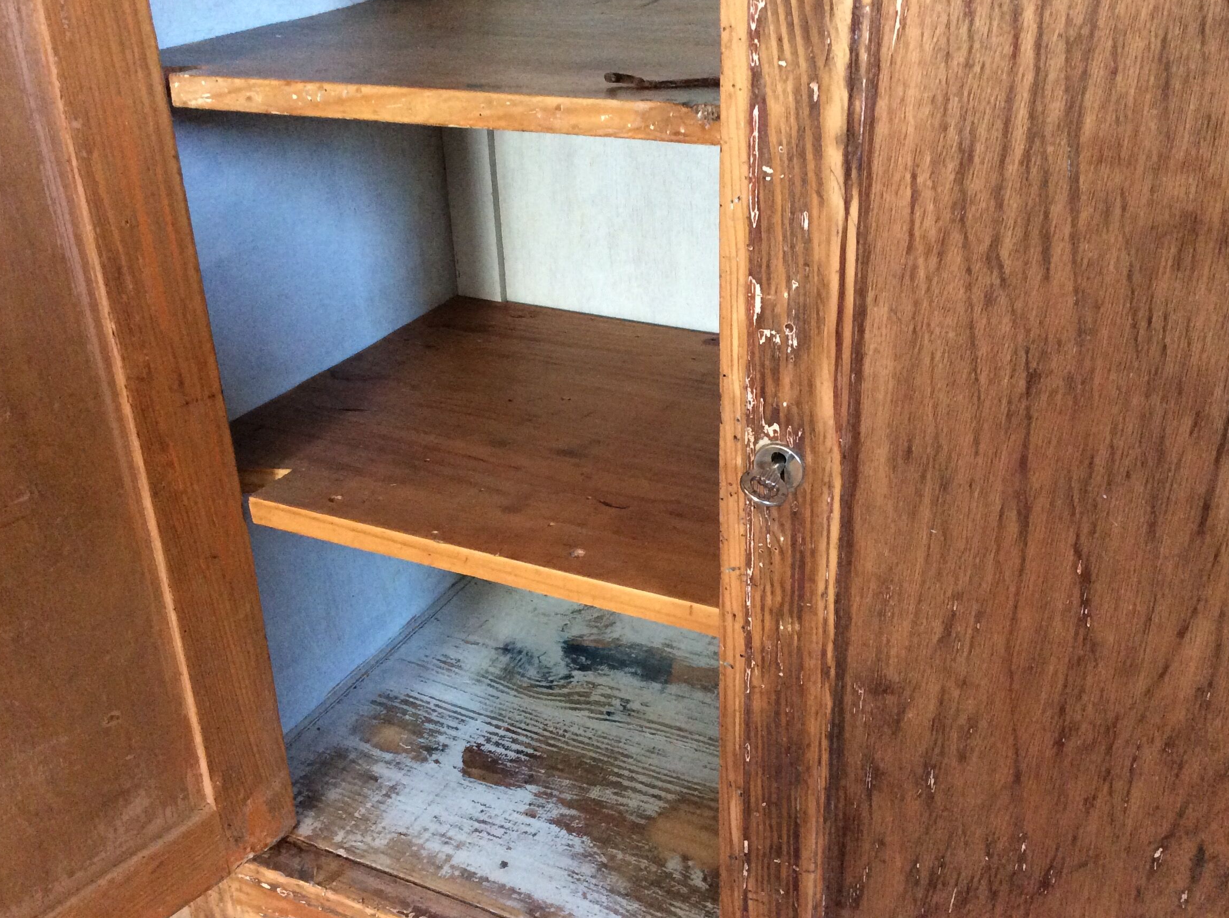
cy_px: 436
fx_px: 1276
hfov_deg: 51.4
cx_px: 645
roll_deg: +2.4
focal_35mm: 36
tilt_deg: -26.6
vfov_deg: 39.6
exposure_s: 1/25
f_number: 2.4
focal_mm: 3.3
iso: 250
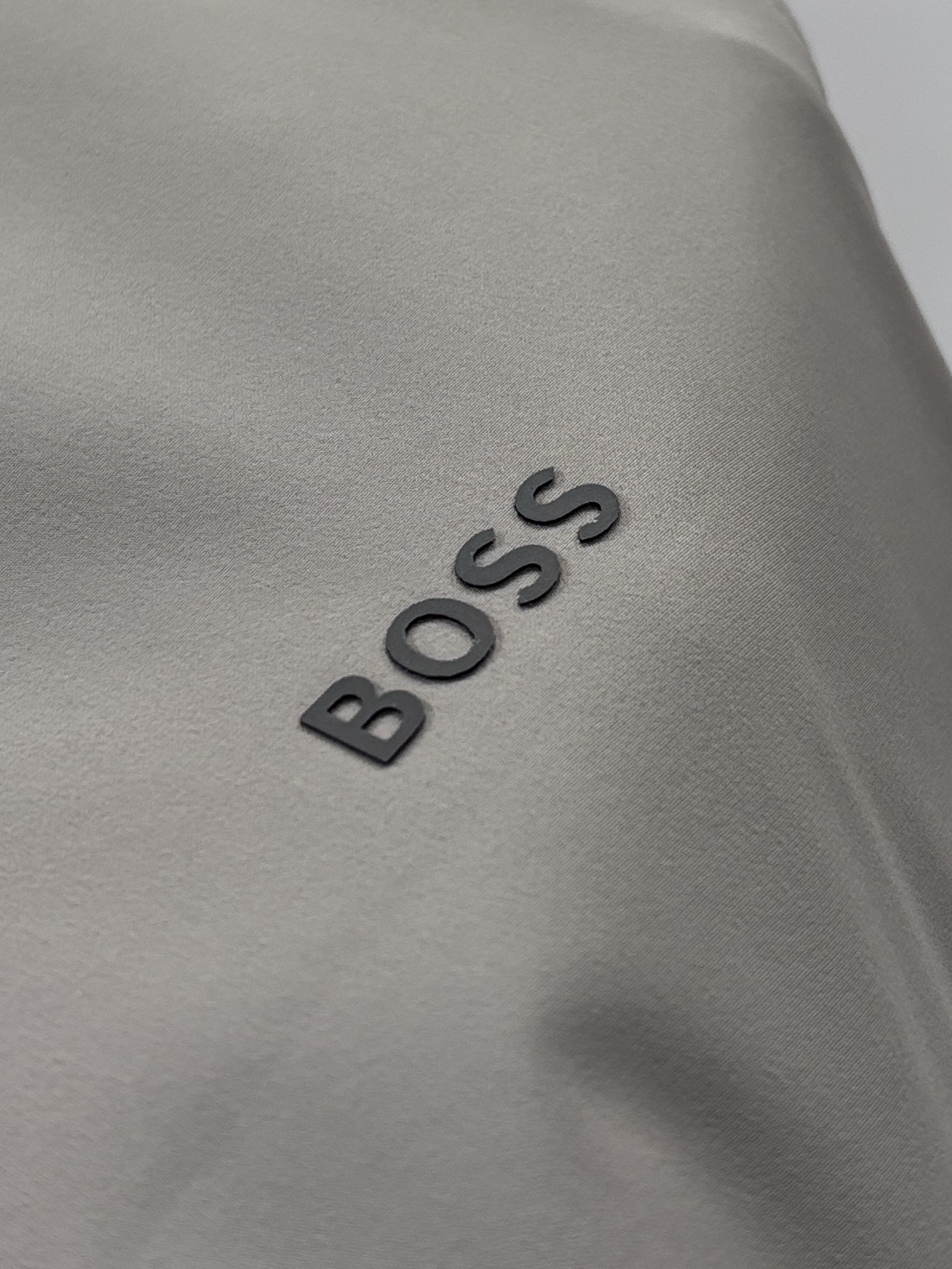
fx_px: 953
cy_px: 634
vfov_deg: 67.3
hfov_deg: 53.1
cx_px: 476
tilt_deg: -5.7
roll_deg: +16.6
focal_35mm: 26
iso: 100
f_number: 1.6
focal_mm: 5.96
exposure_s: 1/100
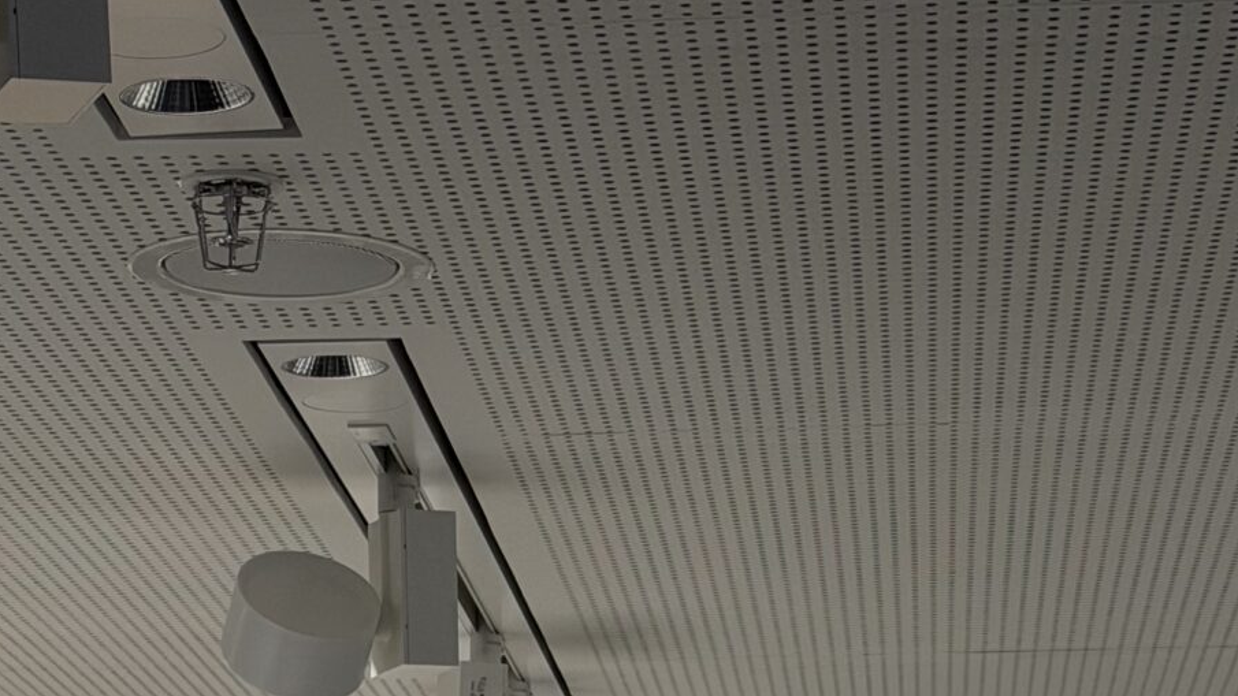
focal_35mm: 148
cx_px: 408
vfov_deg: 7.8
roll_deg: -0.4
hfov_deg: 14.5
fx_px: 4858
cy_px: 1441
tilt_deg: +1.2
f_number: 1.78
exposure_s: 1/121
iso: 50
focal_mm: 6.76
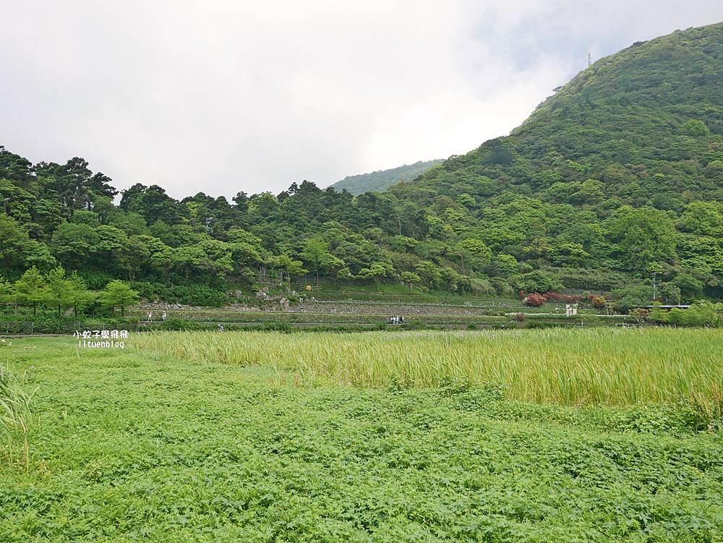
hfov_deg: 63.4
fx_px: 585
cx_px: 362
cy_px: 272
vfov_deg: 49.8
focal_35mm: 28
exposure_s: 1/1300
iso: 200
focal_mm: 14
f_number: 4
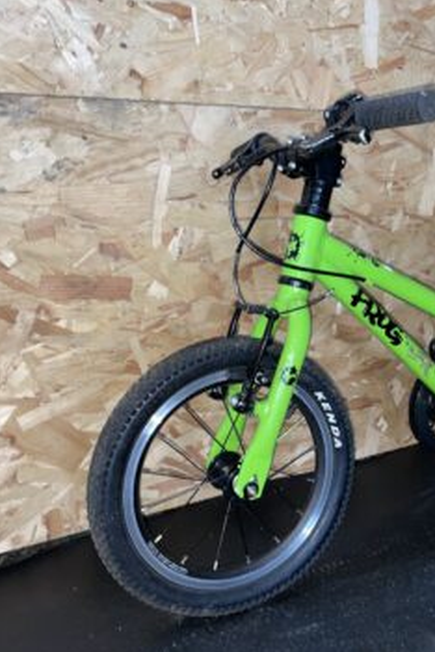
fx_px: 671
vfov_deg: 51.9
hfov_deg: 35.2
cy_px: 327
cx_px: 320
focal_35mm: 37
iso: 40
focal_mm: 4.2
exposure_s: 1/17
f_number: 1.6
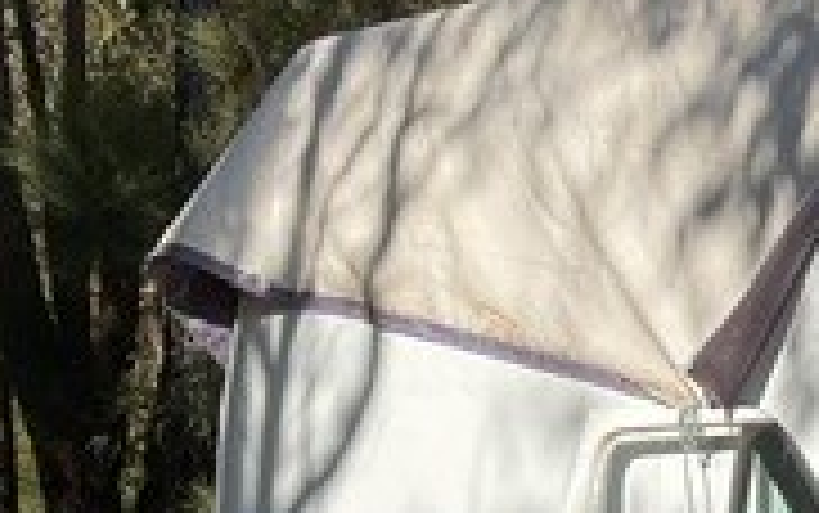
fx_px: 2412
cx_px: 1368
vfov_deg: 11.8
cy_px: 648
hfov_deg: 16.7
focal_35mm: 108
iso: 16
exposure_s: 1/1144
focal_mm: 3
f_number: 1.8
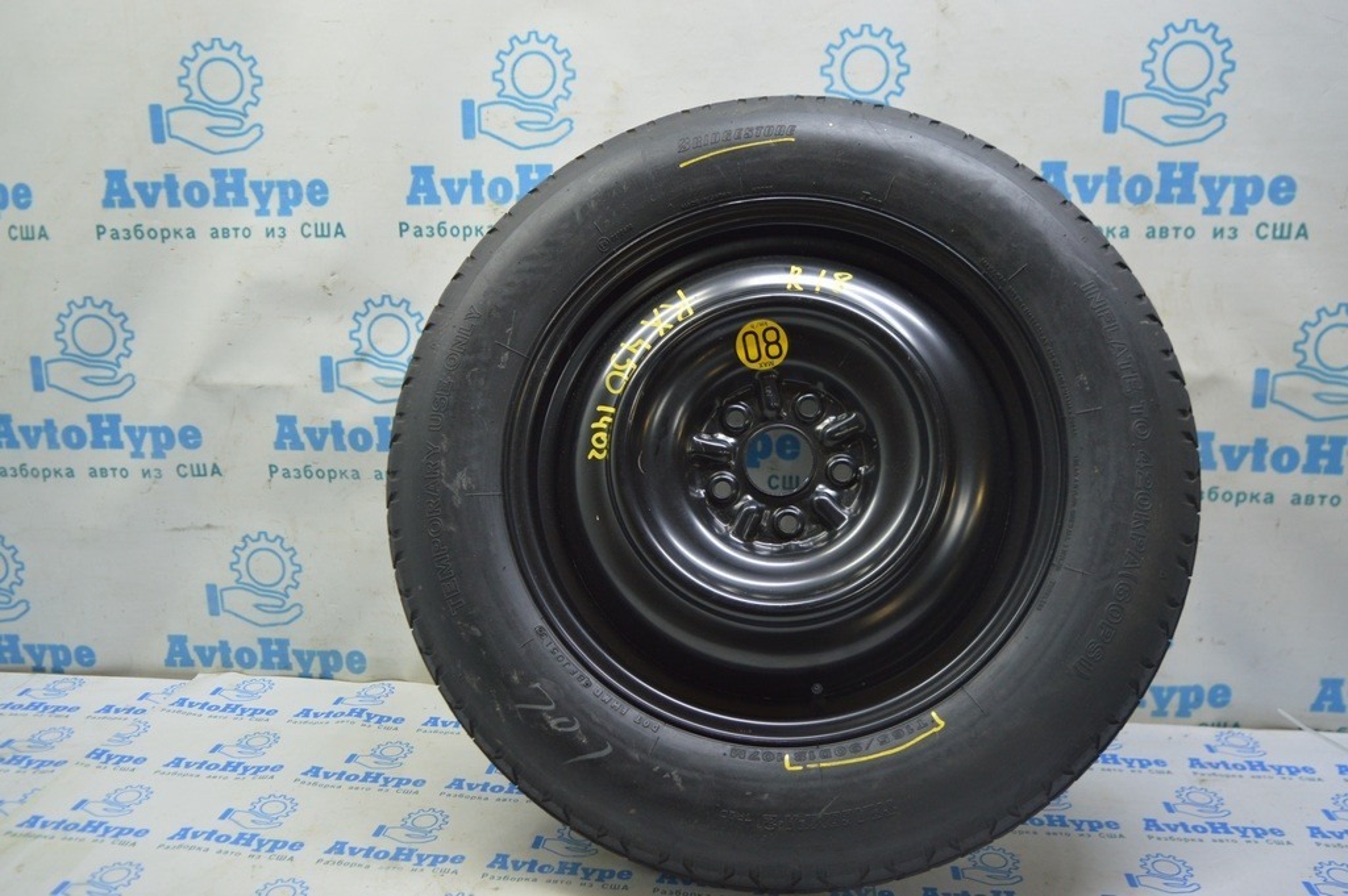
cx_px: 674
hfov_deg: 62.0
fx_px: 1122
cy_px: 448
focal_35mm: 30
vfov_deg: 43.5
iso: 400
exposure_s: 1/40
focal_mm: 20
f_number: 3.5
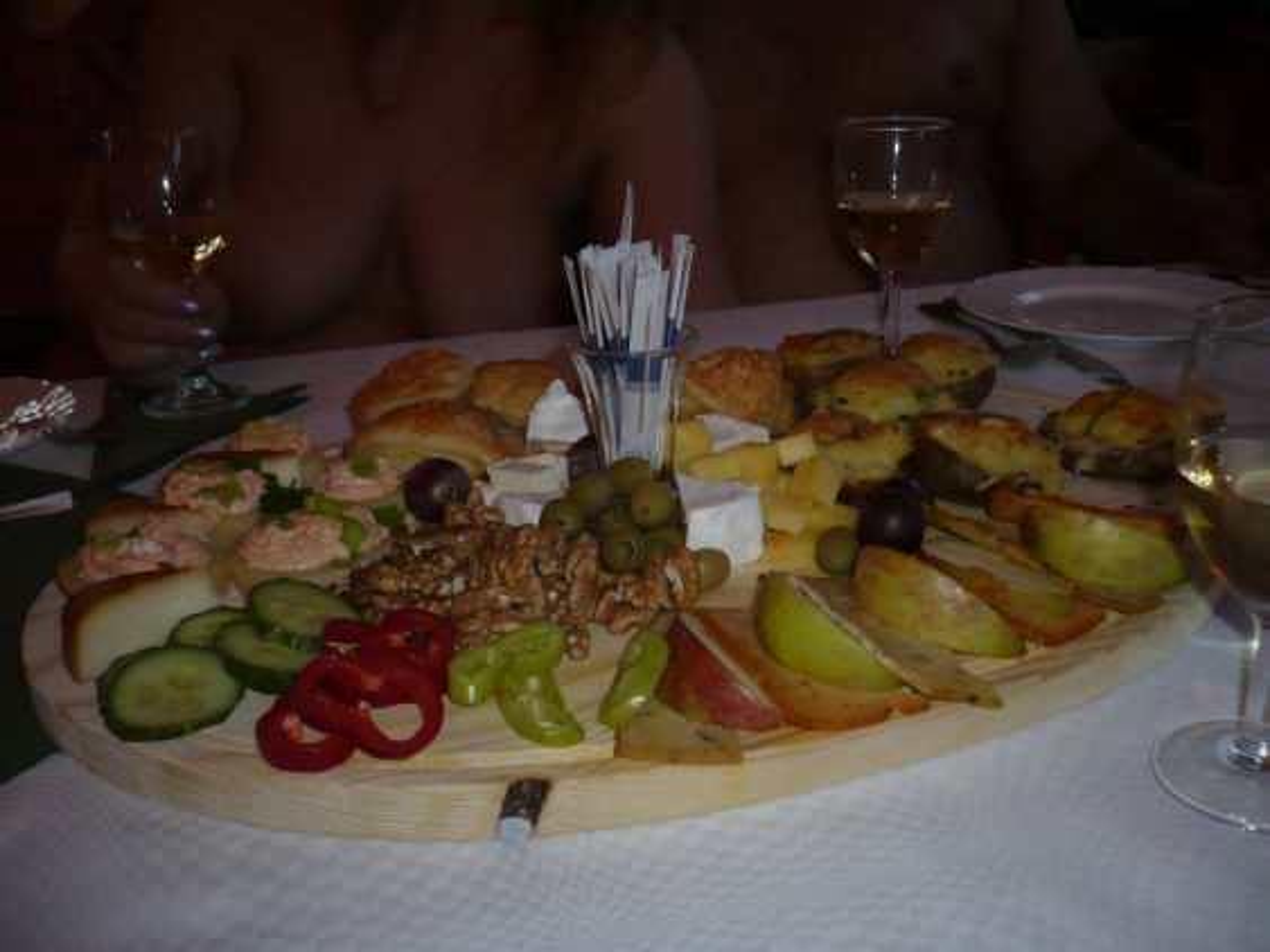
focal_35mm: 35
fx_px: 1284
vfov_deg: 40.7
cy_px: 476
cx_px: 635
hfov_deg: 52.6
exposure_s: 1/30
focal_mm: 5.8
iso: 100
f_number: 2.8
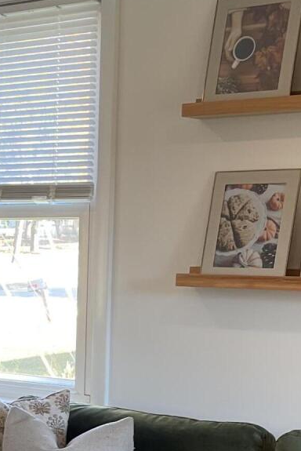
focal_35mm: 94
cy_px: 422
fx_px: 1177
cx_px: -74
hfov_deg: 14.1
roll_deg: -1.0
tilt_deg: -10.0
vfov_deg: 21.1
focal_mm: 5.1
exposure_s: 1/120
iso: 125
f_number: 1.6
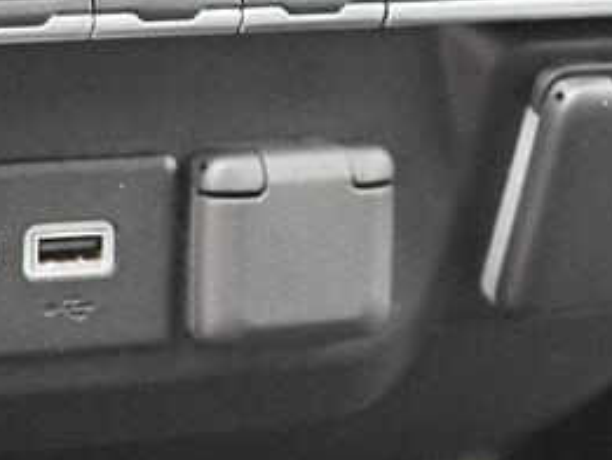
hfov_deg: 10.7
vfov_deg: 8.0
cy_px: -7
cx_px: 45
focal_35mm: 184
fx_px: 3255
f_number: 7.1
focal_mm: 78
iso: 20000
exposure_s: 1/60
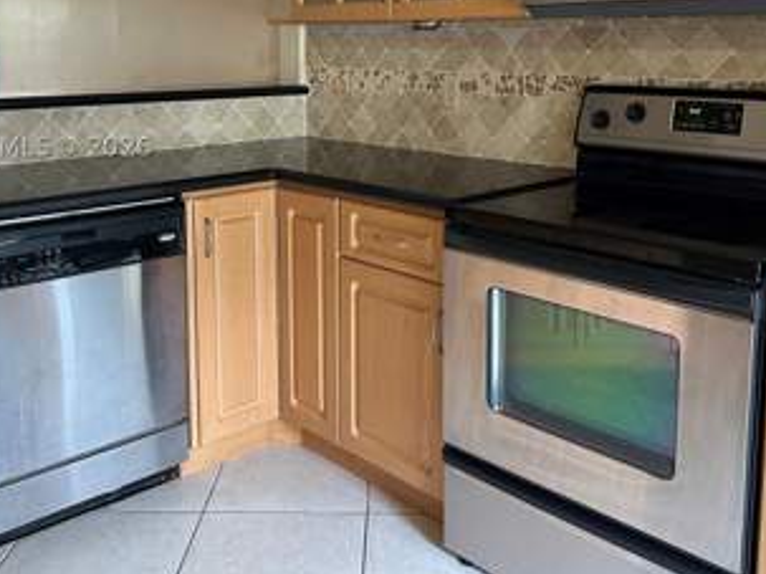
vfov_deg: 36.8
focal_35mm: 38
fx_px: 841
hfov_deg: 49.0
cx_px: 384
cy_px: 147
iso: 640
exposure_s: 1/60
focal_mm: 6.86
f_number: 1.78
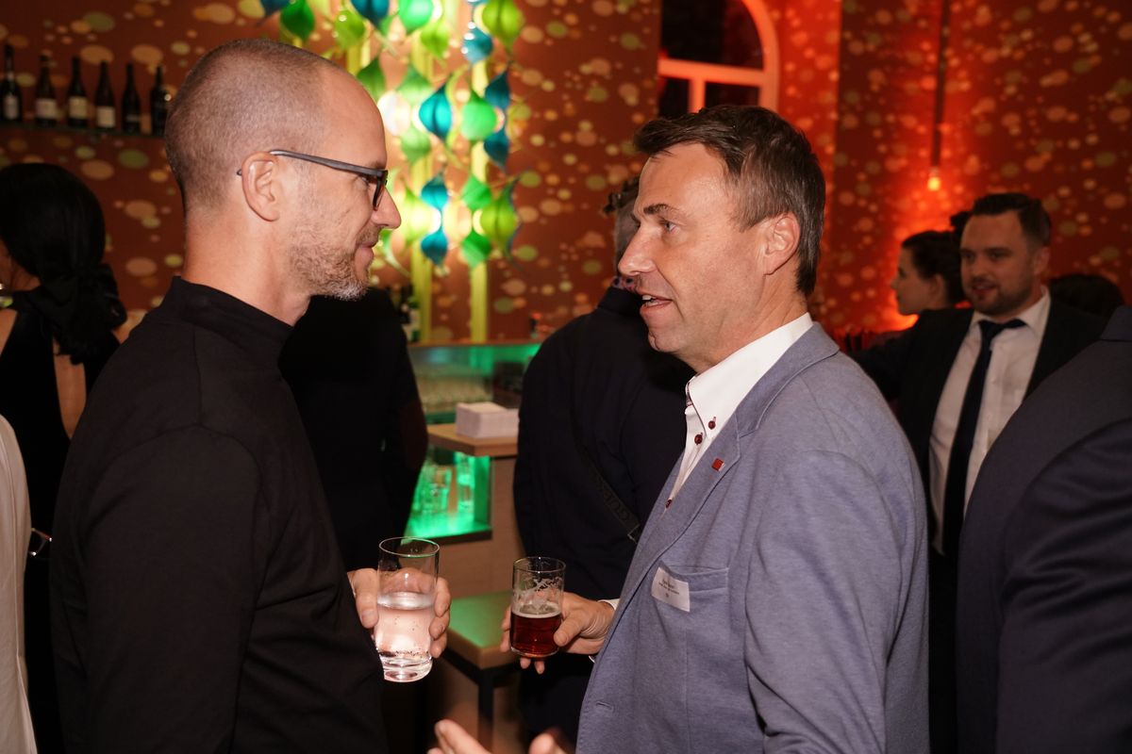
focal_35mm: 35
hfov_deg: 54.4
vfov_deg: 37.9
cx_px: 566
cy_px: 377
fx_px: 1100
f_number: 4
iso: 2500
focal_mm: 35
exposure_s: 1/25
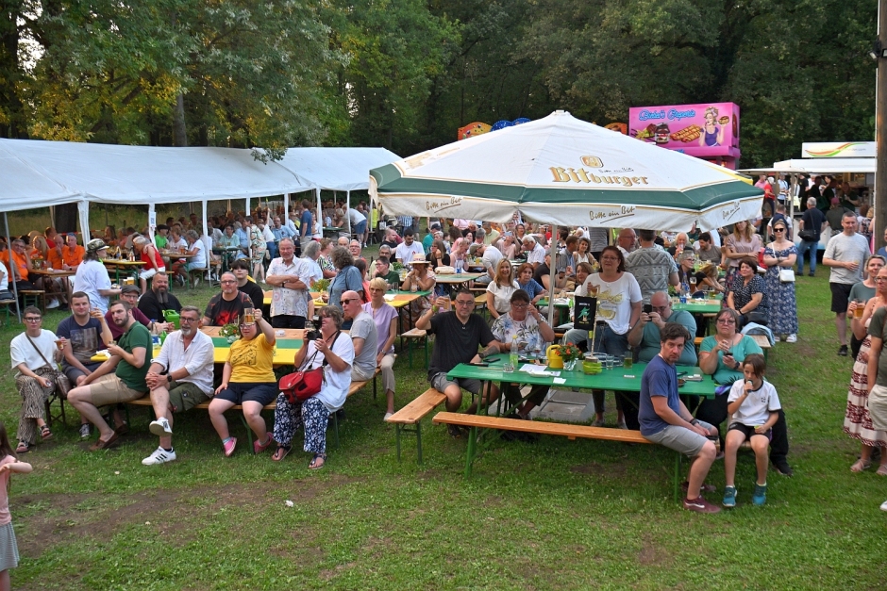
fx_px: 986
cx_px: 444
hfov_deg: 48.5
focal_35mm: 40
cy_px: 296
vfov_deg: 33.4
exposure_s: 1/320
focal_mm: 40
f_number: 5.6
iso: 320
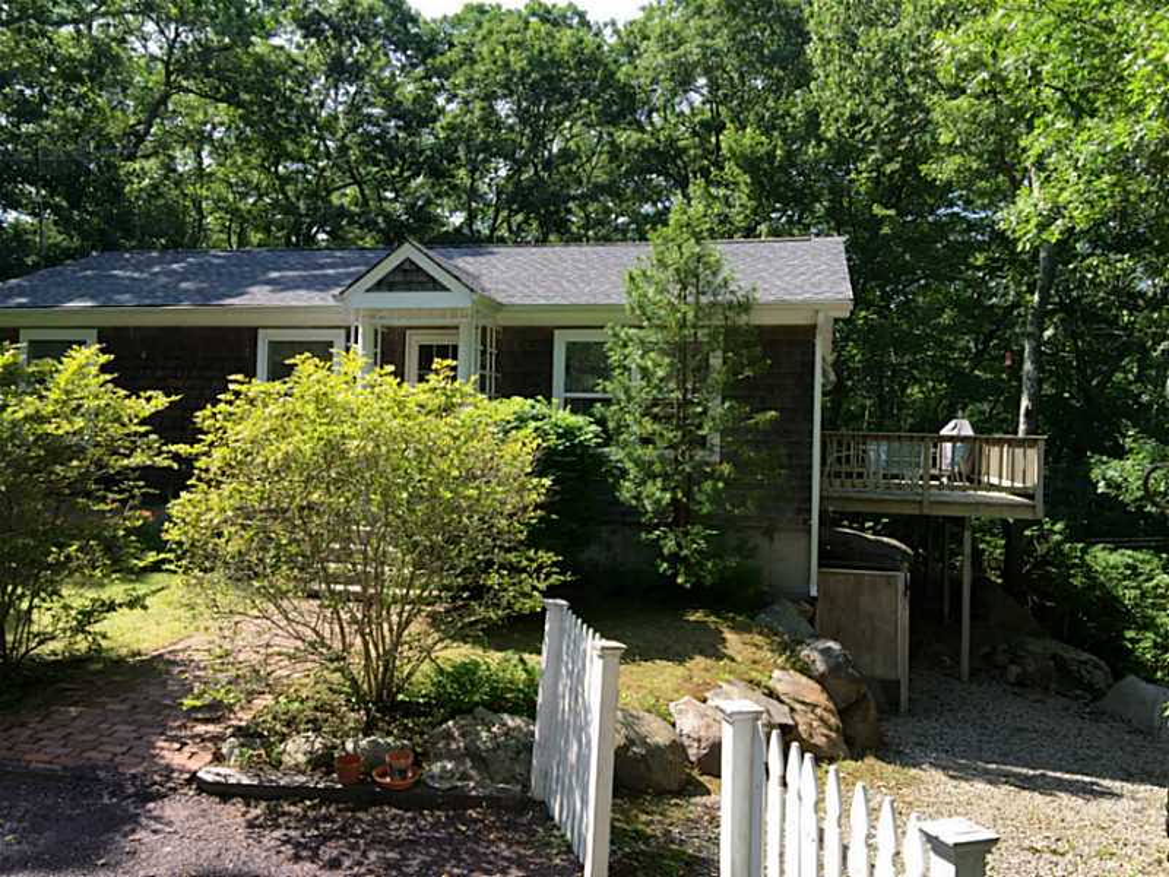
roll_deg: -1.3
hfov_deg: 61.7
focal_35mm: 29
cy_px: 438
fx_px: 979
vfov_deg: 48.2
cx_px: 584
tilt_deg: -0.2
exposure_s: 1/549
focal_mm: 4.15
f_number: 2.2
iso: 32
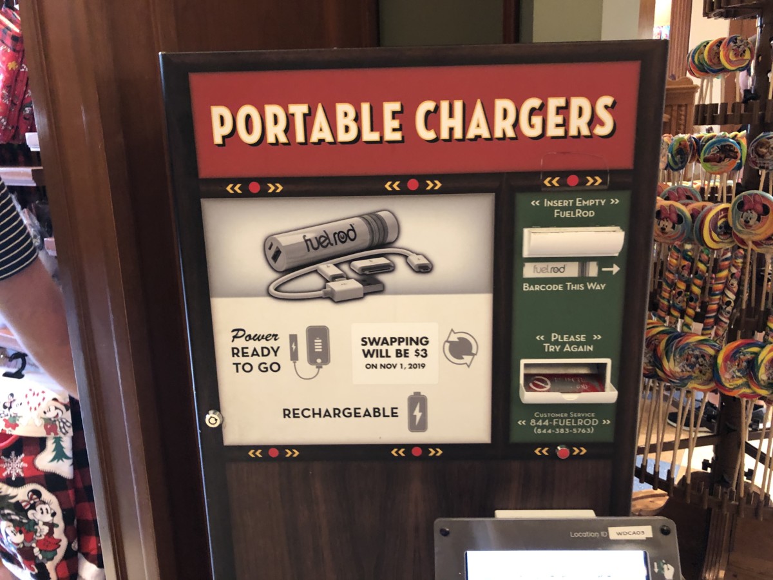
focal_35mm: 28
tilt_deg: -10.6
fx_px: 625
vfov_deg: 49.7
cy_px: 290
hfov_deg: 63.4
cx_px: 386
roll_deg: +2.5
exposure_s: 1/8
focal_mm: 4
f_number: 1.8
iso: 80
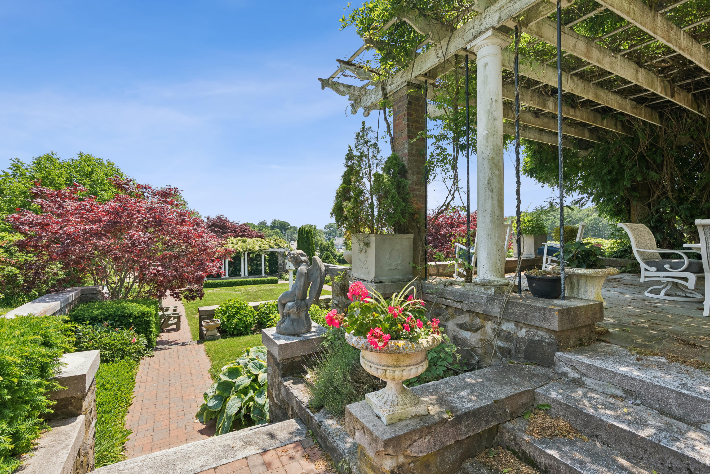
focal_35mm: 16
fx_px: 316
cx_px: 355
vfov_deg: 73.8
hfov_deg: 96.7
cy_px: 237
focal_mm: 16
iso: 320
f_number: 7.1
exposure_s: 1/400
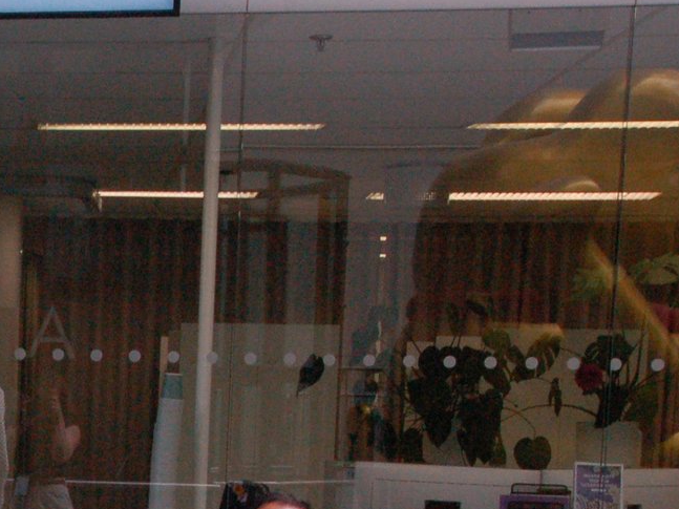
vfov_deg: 14.7
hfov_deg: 18.2
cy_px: 568
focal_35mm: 98
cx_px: -279
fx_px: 1922
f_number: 14
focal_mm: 22
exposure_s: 1/125
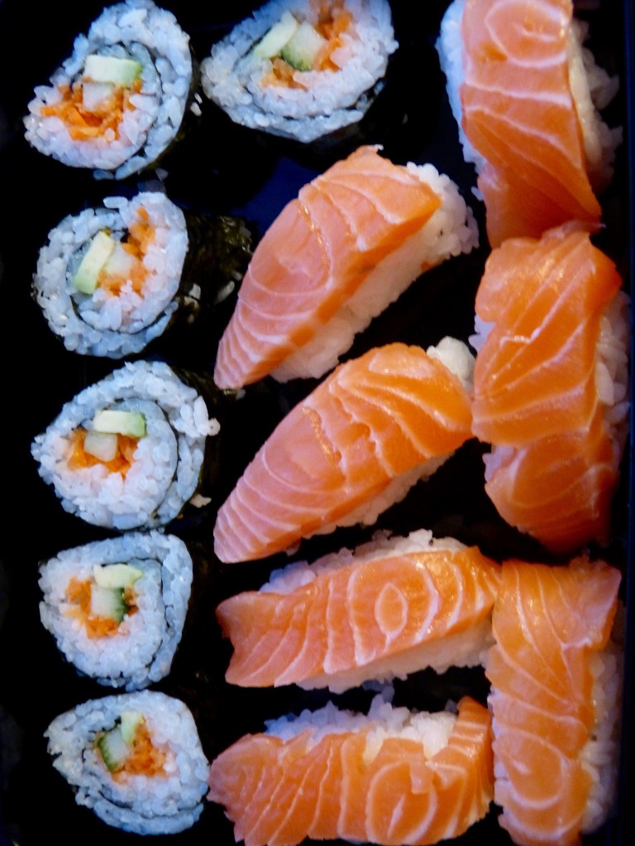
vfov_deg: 43.9
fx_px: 1052
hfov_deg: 33.6
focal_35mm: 43
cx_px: 318
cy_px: 423
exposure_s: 1/6
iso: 400
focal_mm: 7.4
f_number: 3.2
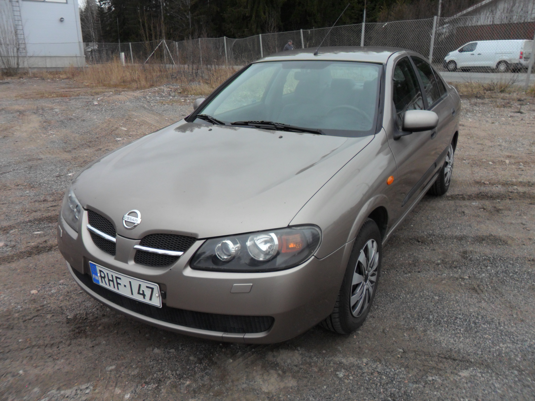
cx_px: 268
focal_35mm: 27
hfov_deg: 65.3
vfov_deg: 51.4
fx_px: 417
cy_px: 200
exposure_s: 1/125
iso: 80
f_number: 3.5
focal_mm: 4.9
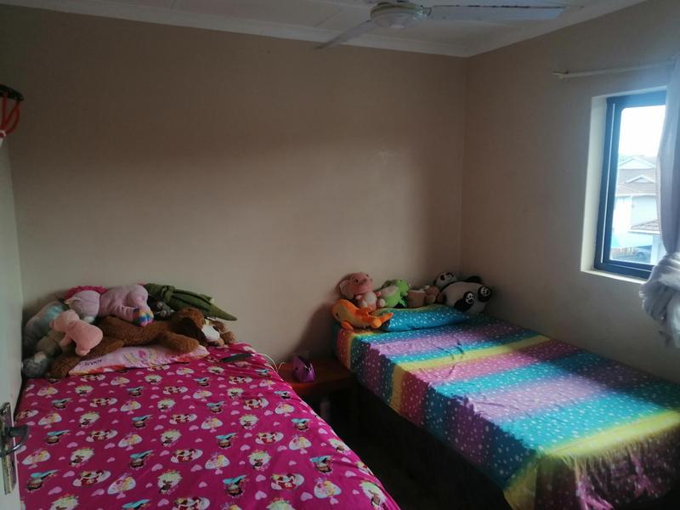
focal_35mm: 26
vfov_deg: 53.1
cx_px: 340
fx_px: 511
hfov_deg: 67.3
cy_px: 255
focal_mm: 3.95
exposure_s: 1/130
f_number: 1.8
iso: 50
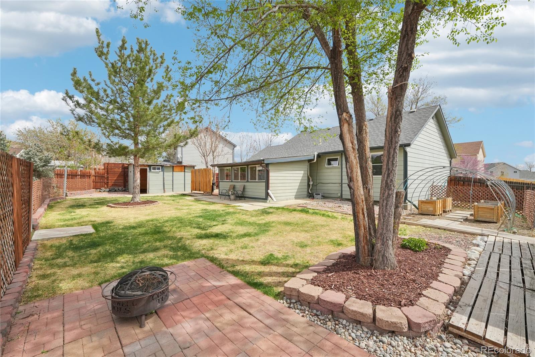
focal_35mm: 15
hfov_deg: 100.4
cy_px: 178
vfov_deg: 77.3
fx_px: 223
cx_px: 268
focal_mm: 10
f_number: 8
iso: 800
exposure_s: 1/1600
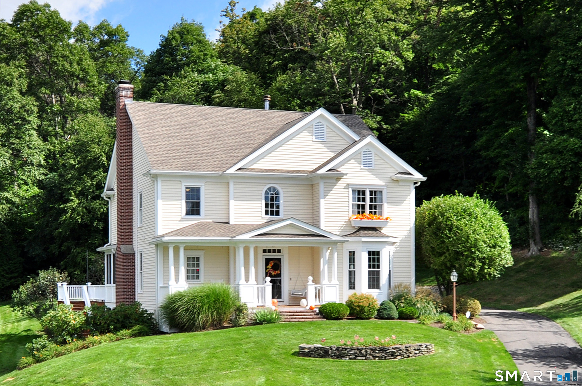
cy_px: 193
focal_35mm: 30
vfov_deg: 43.5
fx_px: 484
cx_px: 291
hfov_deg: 62.0
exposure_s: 1/320
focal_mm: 20
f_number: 8
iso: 250
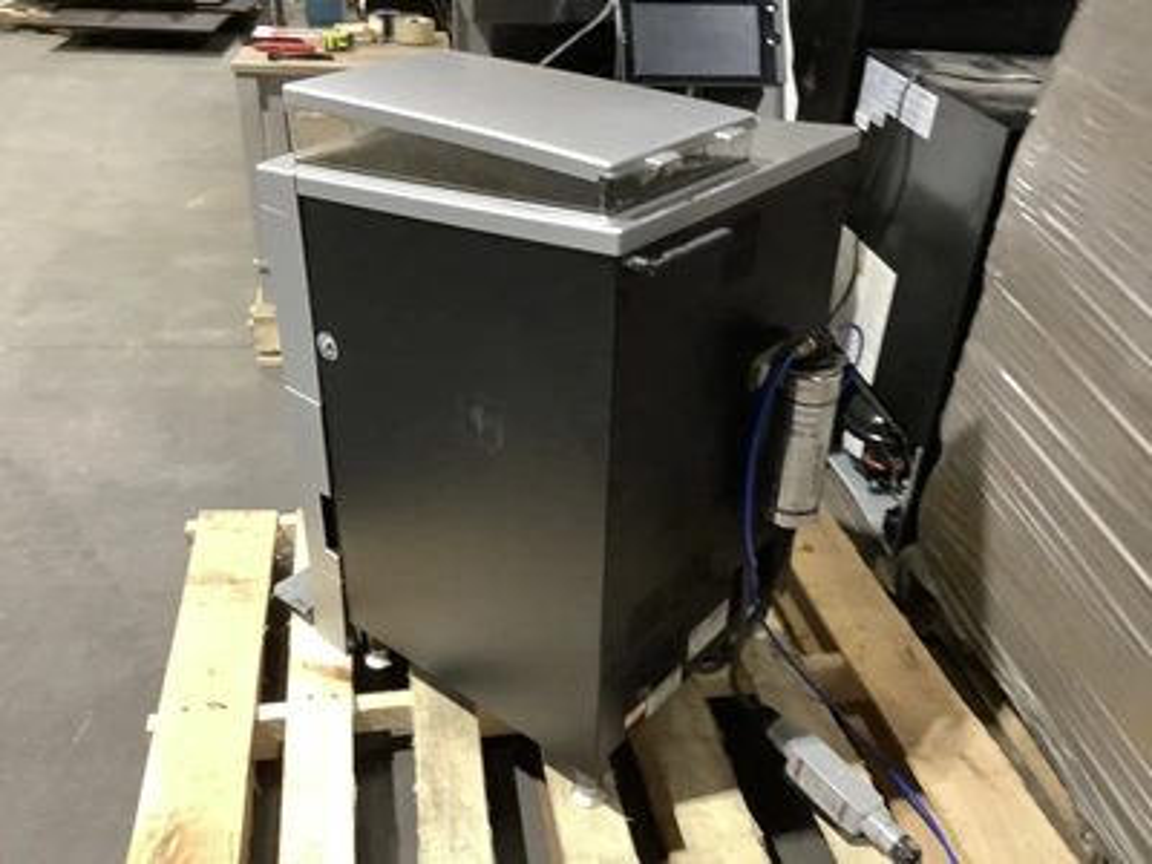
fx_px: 1032
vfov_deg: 45.4
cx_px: 576
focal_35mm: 31
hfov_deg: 58.4
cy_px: 432
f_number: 2.4
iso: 320
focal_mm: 3.3
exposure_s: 1/30
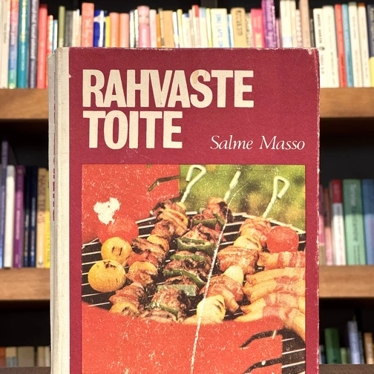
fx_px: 1125
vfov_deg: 18.9
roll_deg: -0.3
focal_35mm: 92
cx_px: 187
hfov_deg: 18.9
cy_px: 217
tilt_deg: +0.0
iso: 160
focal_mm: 9
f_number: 2.8
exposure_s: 1/99
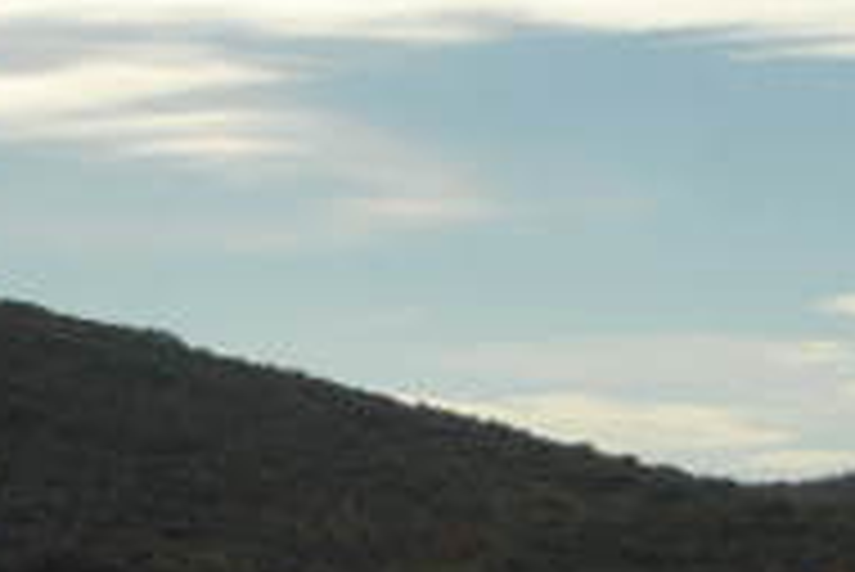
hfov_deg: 10.2
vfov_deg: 6.8
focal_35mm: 202
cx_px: 369
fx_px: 4801
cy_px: 504
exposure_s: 1/1250
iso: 800
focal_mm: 32
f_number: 18
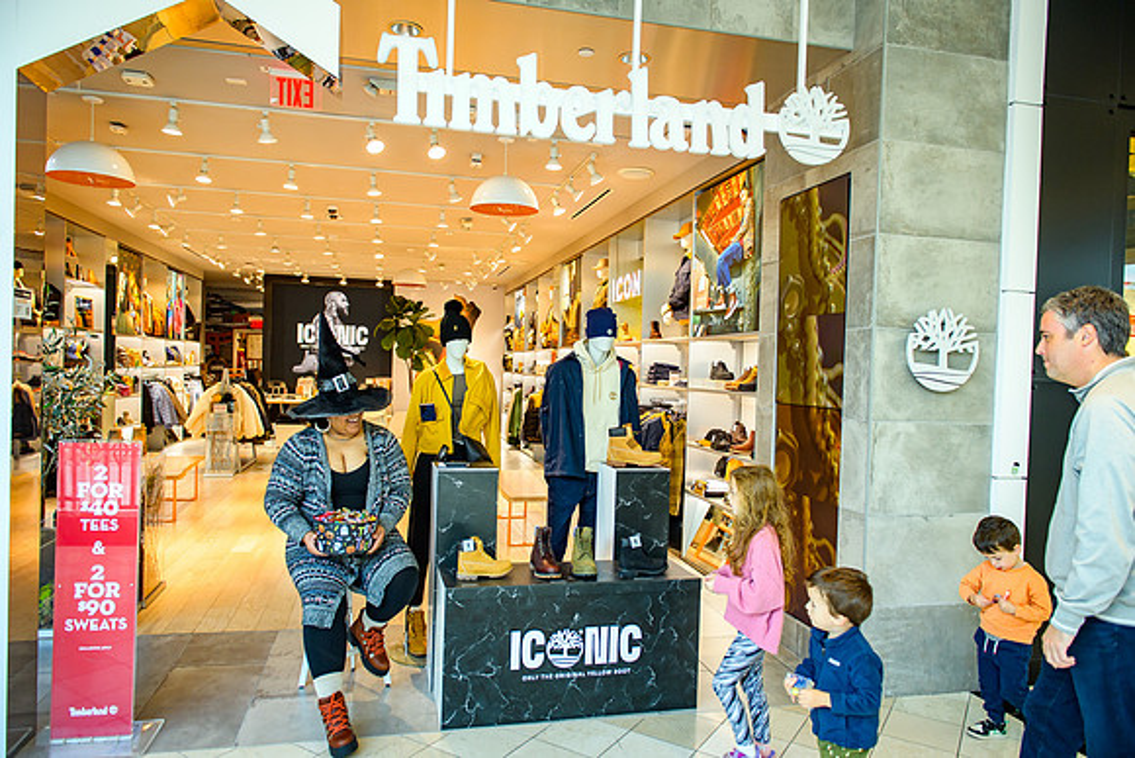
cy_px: 379
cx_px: 568
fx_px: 757
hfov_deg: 73.7
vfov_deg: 53.2
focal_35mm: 24
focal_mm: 24
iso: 1250
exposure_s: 1/200
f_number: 3.5
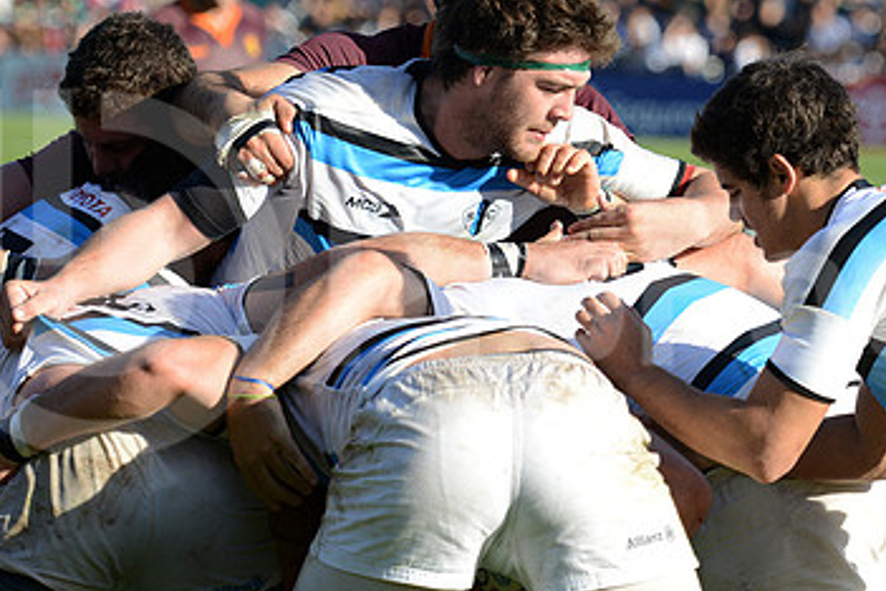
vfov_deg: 5.5
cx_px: 533
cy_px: 279
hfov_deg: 8.3
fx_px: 6103
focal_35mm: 248
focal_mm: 150
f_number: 4
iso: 500
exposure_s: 1/1250
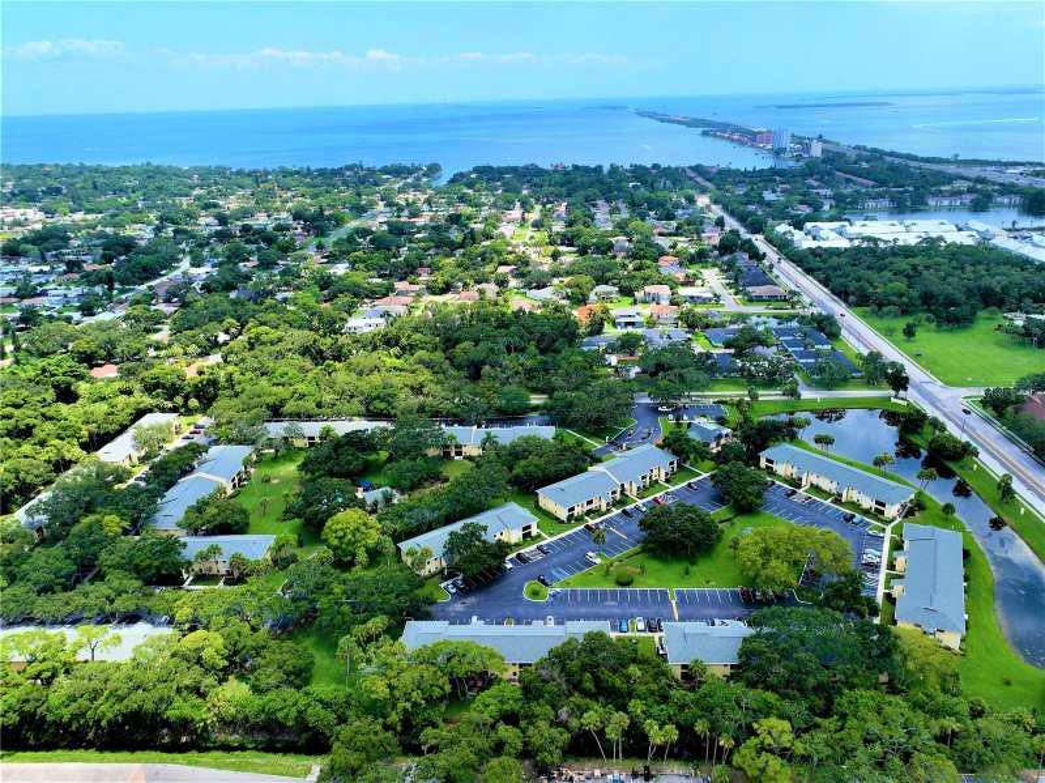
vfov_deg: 56.8
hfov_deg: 71.6
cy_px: 392
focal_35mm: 24
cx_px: 522
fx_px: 724
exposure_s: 1/2000
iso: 170
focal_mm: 12.29
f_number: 2.8
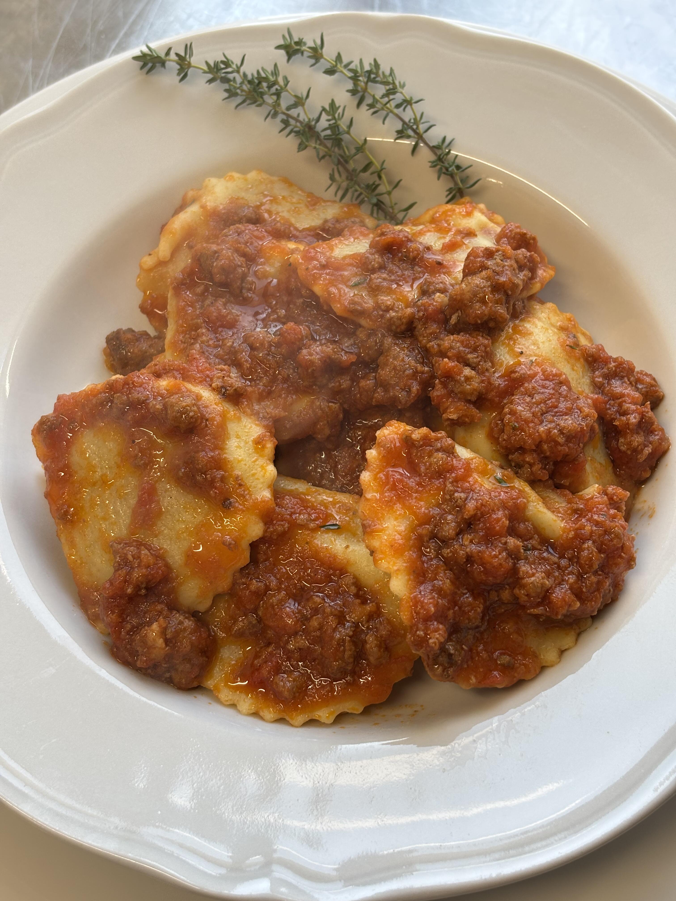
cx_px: 338
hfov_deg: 28.0
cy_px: 450
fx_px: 1354
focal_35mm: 52
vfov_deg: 36.8
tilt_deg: -62.8
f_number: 1.6
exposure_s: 1/121
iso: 50
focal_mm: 5.96
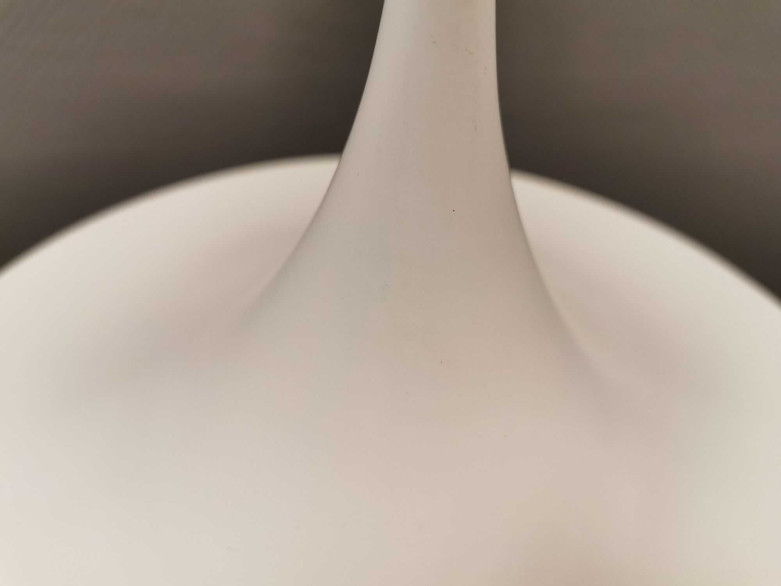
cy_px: 293
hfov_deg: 65.3
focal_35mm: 27
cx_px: 390
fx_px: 609
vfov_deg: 51.4
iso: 160
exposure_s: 1/100
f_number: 1.6
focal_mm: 5.56
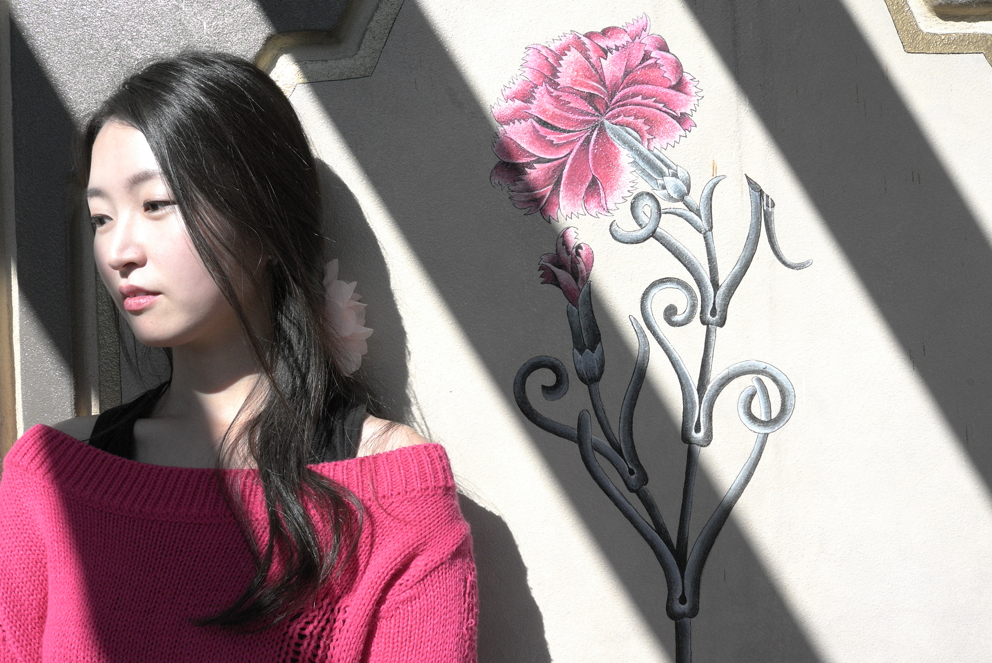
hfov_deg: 53.1
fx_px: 993
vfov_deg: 36.9
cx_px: 496
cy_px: 332
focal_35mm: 36
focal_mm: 24
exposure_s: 1/1000
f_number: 16
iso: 1600
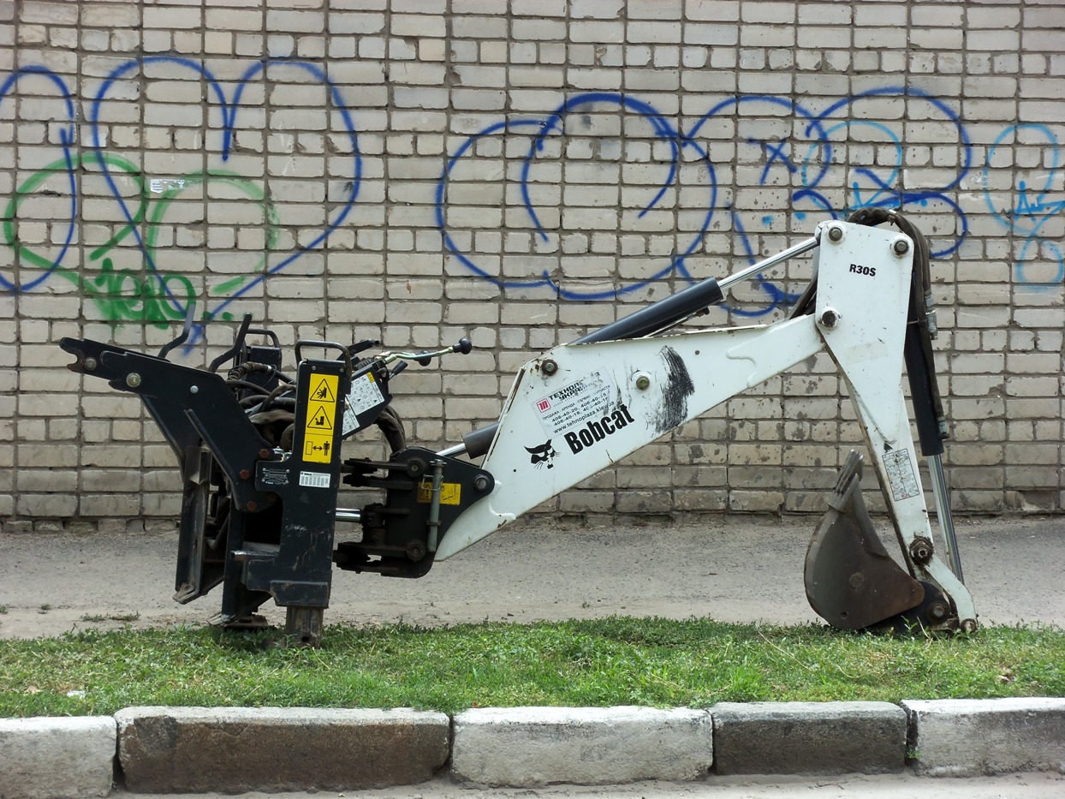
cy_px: 400
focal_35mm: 132
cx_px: 532
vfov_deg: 11.2
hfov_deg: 14.9
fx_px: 4061
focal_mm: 23.7
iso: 80
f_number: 4.7
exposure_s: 1/125
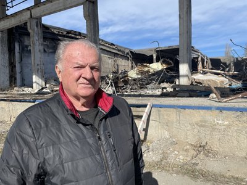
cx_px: 124
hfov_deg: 67.3
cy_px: 92
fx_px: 186
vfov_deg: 53.1
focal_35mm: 26
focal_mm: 4.2
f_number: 1.6
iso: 32
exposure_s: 1/4132
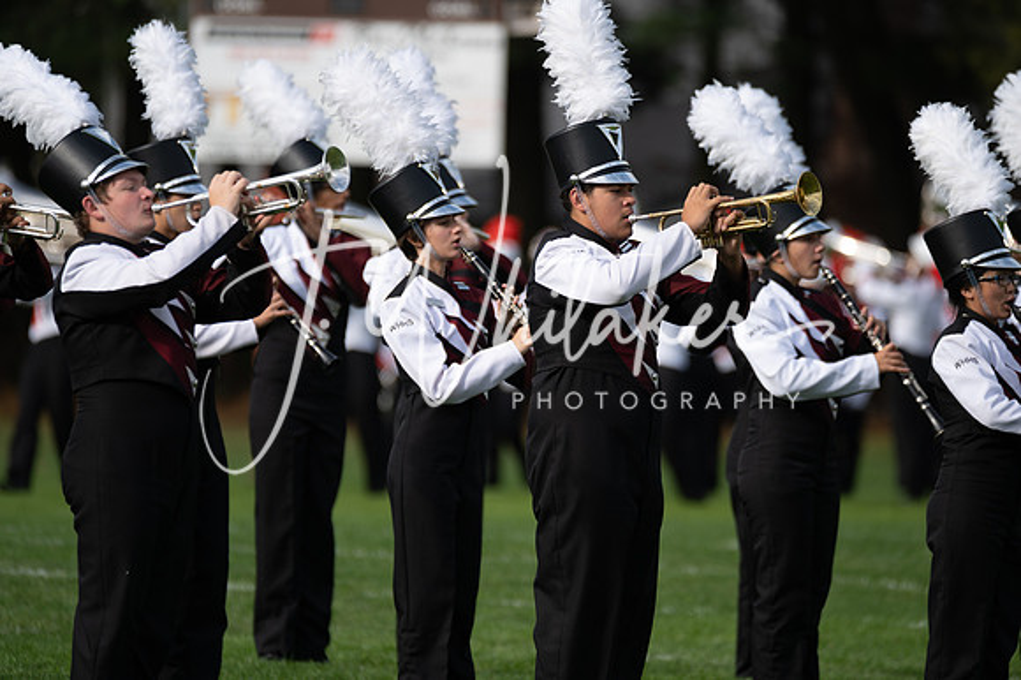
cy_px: 340
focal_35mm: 607
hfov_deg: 3.4
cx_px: 510
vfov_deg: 2.3
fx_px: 17204
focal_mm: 600
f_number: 6.3
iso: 200
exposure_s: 1/640
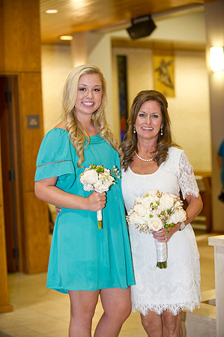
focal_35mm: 78
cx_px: 112
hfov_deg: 17.5
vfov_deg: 26.0
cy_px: 168
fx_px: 730
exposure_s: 1/80
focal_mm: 78
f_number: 2.8
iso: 1600
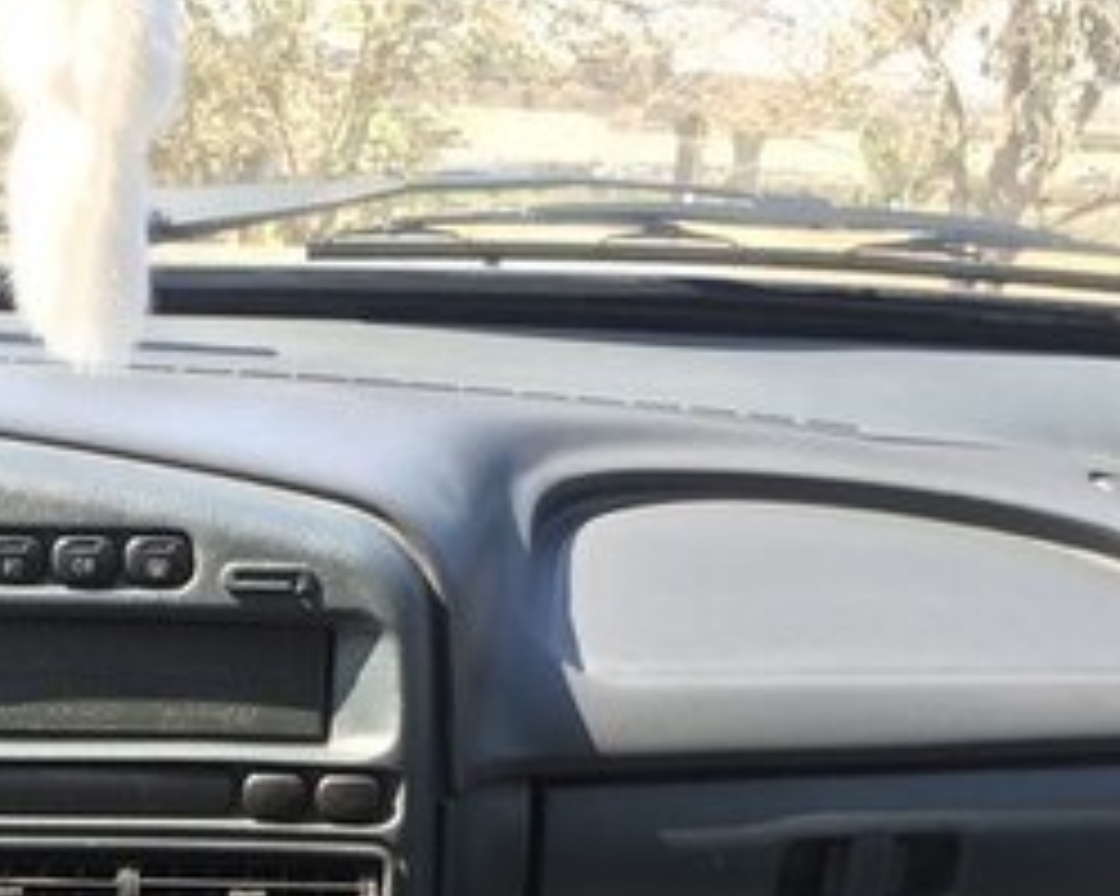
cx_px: 90
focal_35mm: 75
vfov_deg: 19.3
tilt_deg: -21.6
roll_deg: -3.8
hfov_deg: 24.6
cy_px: 1060
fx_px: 2485
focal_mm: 4.15
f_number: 2.2
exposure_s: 1/158
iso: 32
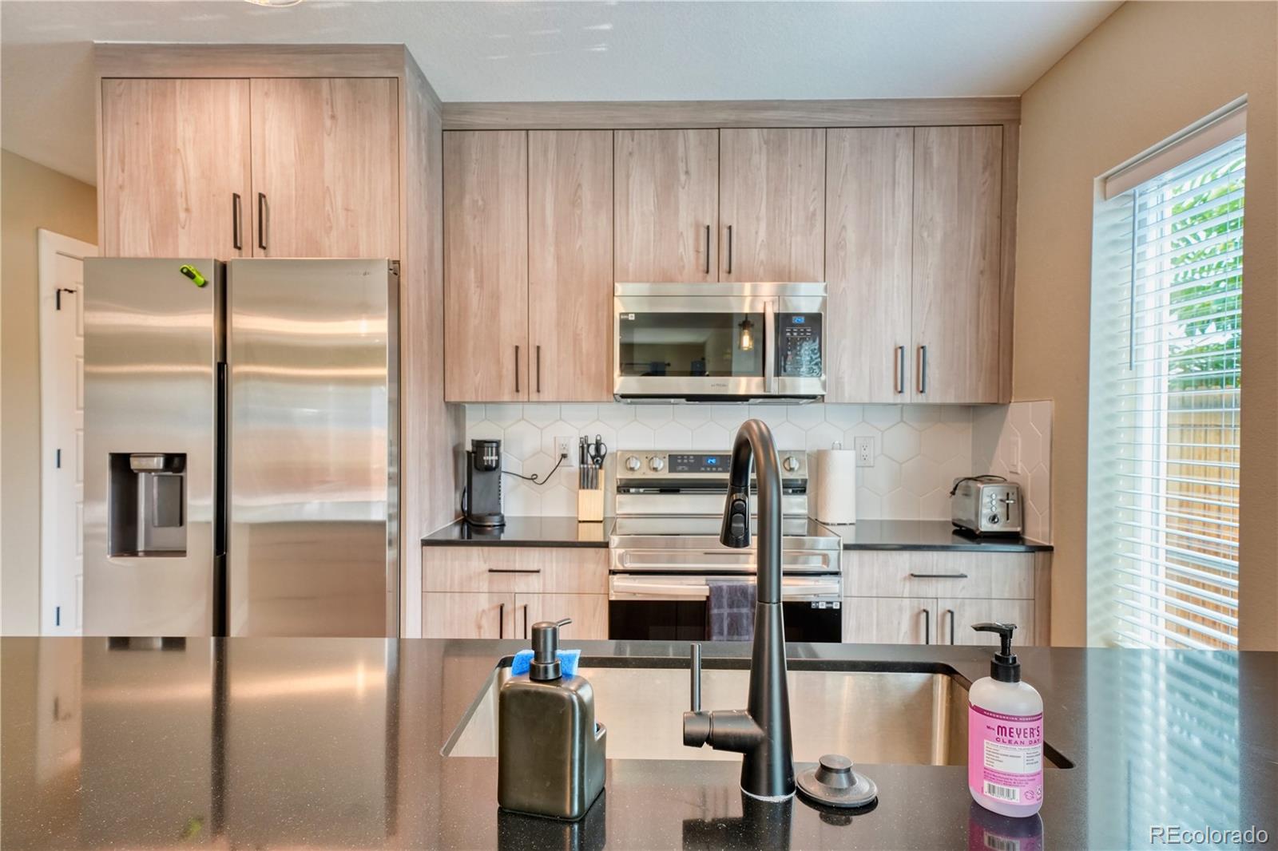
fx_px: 745
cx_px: 639
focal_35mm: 21
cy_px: 426
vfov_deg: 59.5
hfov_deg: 81.2
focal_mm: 21
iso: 1250
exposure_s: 1/30
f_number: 7.1
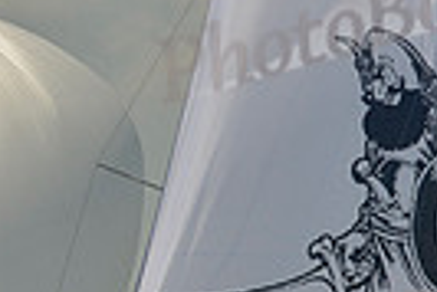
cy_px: 235
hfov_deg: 2.4
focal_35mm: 870
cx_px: -10
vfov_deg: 1.6
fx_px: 10572
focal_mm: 200
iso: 280
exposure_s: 1/1250
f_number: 11
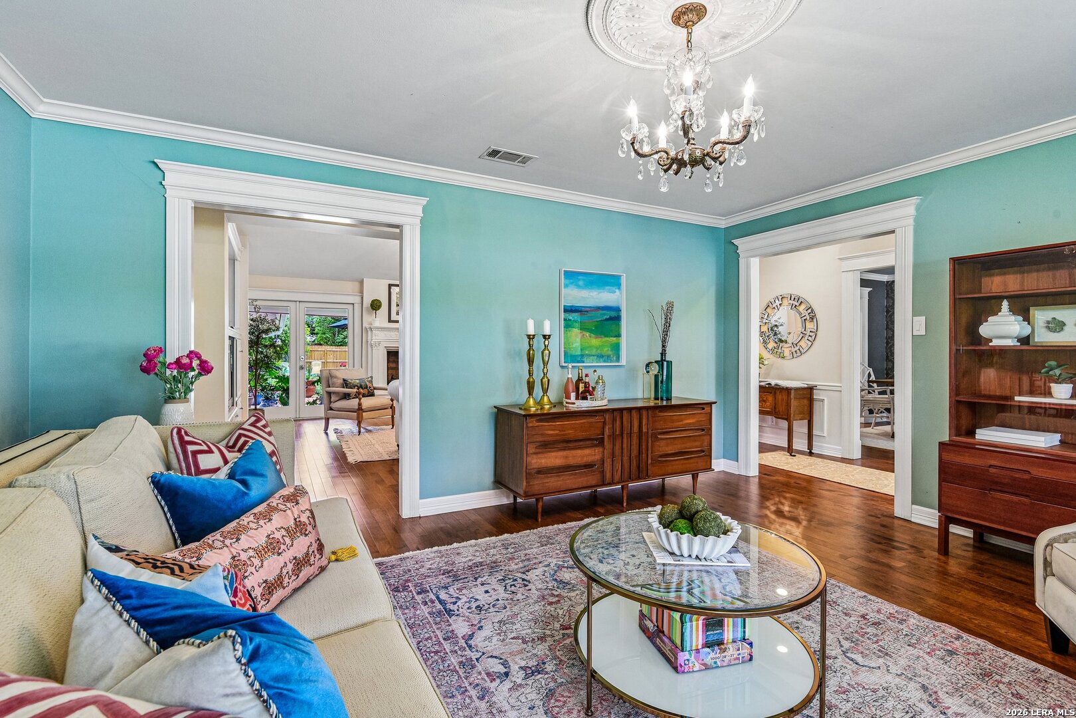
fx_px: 478
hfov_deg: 96.7
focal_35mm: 16
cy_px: 359
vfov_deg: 73.7
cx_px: 538
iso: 1100
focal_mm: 16
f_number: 8
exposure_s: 1/15
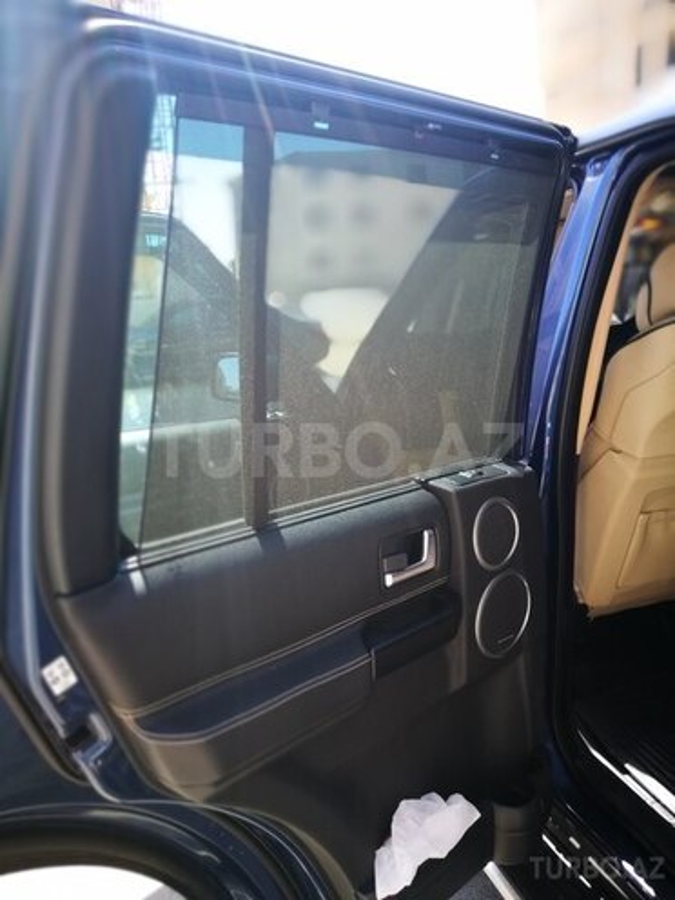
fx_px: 702
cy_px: 450
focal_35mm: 27
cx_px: 338
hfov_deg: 51.4
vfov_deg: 65.3
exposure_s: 1/100
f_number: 4
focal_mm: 4.5
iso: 50
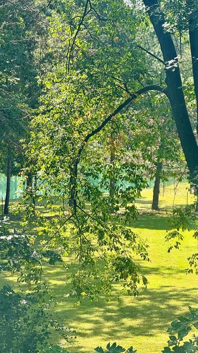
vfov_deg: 14.9
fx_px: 1344
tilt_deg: -7.5
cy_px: 187
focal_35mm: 144
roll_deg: +0.1
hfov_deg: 8.4
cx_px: 68
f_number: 2.8
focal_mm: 15.66
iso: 50
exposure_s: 1/280
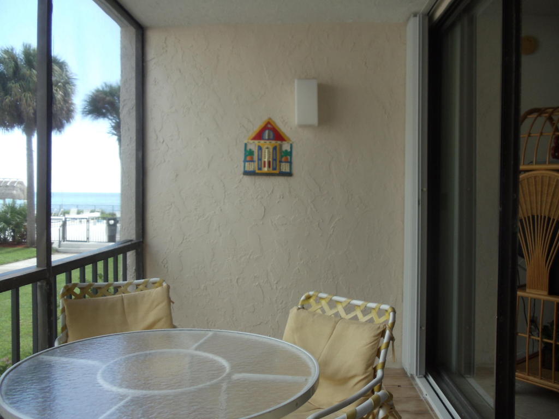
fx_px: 711
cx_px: 280
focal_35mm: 44
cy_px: 210
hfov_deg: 42.9
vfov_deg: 32.9
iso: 100
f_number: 3.5
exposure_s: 1/200
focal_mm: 6
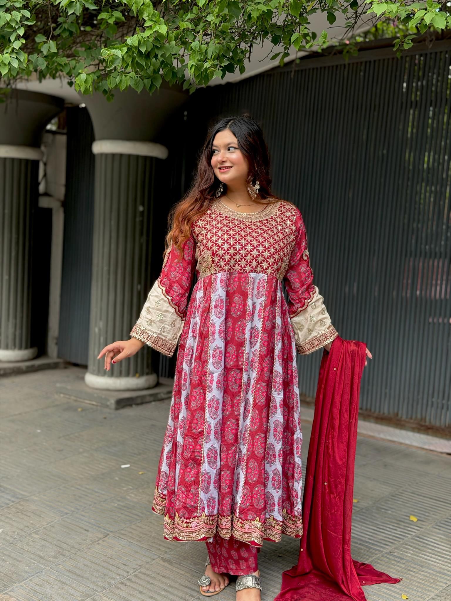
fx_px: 834
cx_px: 226
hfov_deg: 30.3
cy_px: 300
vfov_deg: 39.7
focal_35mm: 48
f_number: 1.78
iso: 50
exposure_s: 1/137
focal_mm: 6.76
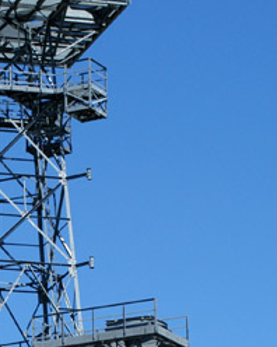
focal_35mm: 278
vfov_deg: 6.9
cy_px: 434
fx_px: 2852
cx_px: 5
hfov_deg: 5.5
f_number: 10
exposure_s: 1/350
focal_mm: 70
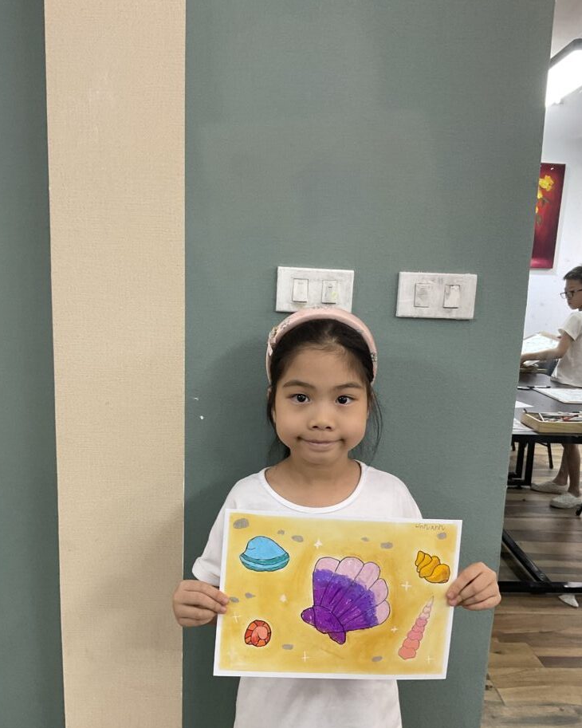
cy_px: 397
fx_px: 668
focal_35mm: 31
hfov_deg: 47.1
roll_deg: -2.6
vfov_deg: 57.1
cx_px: 289
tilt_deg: -10.7
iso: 64
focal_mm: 3
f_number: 1.8
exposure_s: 1/50
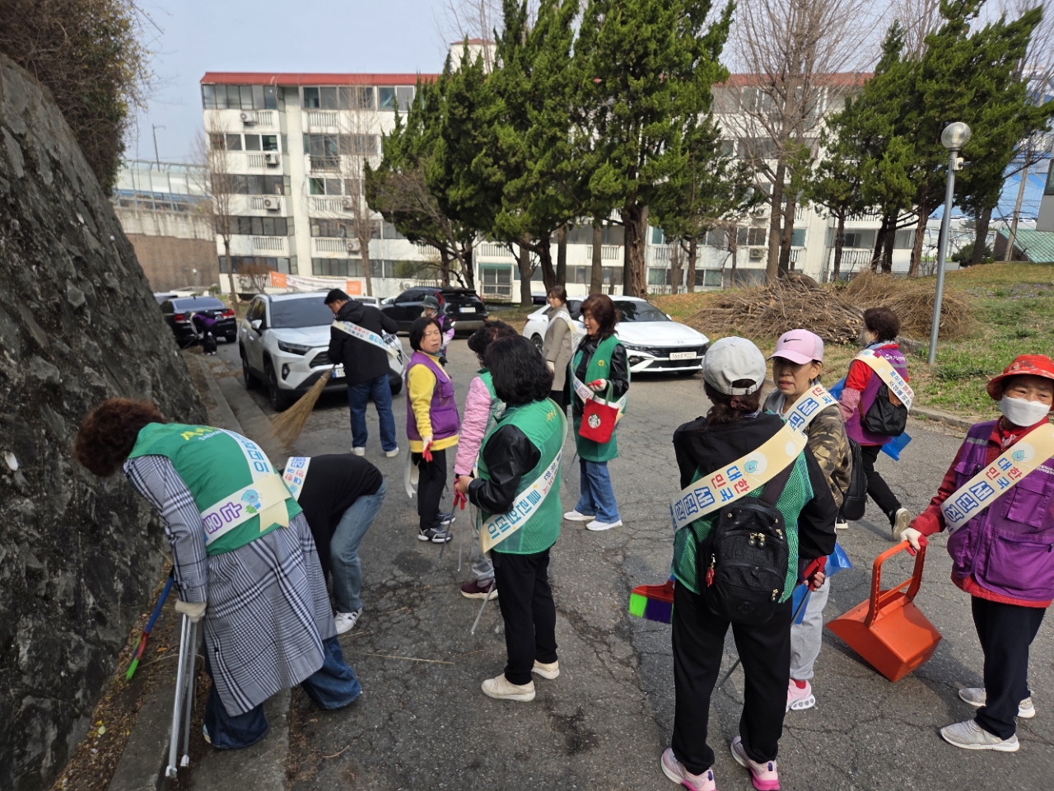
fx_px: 700
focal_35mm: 23
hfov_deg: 73.9
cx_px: 527
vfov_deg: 58.9
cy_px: 396
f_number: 1.8
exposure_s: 1/2913
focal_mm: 5.4
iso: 80
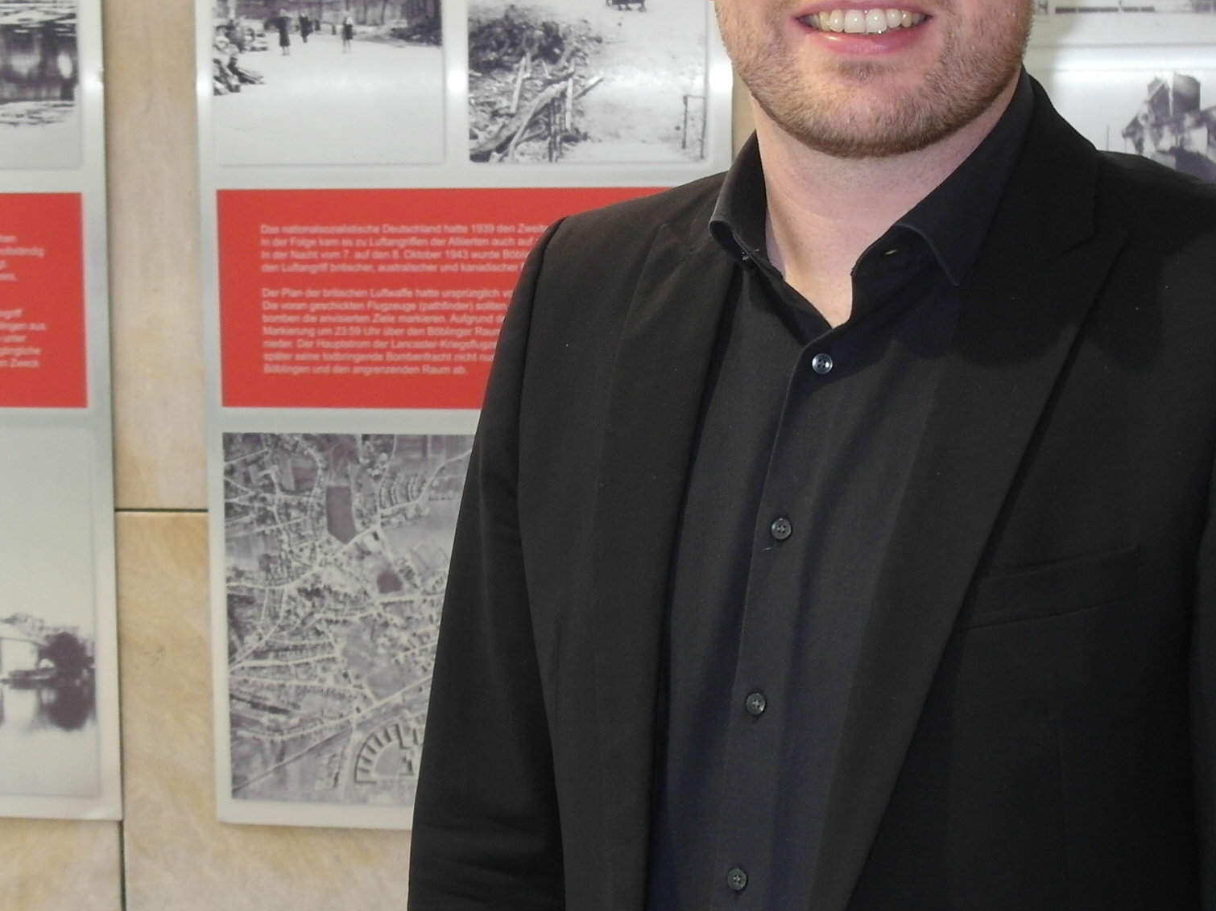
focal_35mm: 58
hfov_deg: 33.2
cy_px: 347
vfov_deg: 25.2
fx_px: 2037
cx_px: 586
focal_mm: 5.2
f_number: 2.7
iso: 100
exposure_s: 1/60
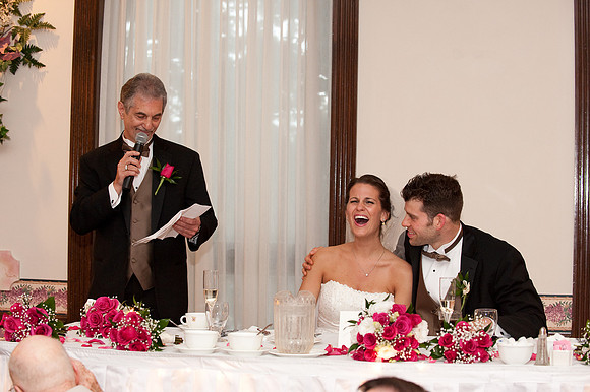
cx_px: 295
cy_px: 196
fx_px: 1147
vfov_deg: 19.4
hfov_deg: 28.9
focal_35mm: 70
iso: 2000
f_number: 5
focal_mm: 70
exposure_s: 1/60
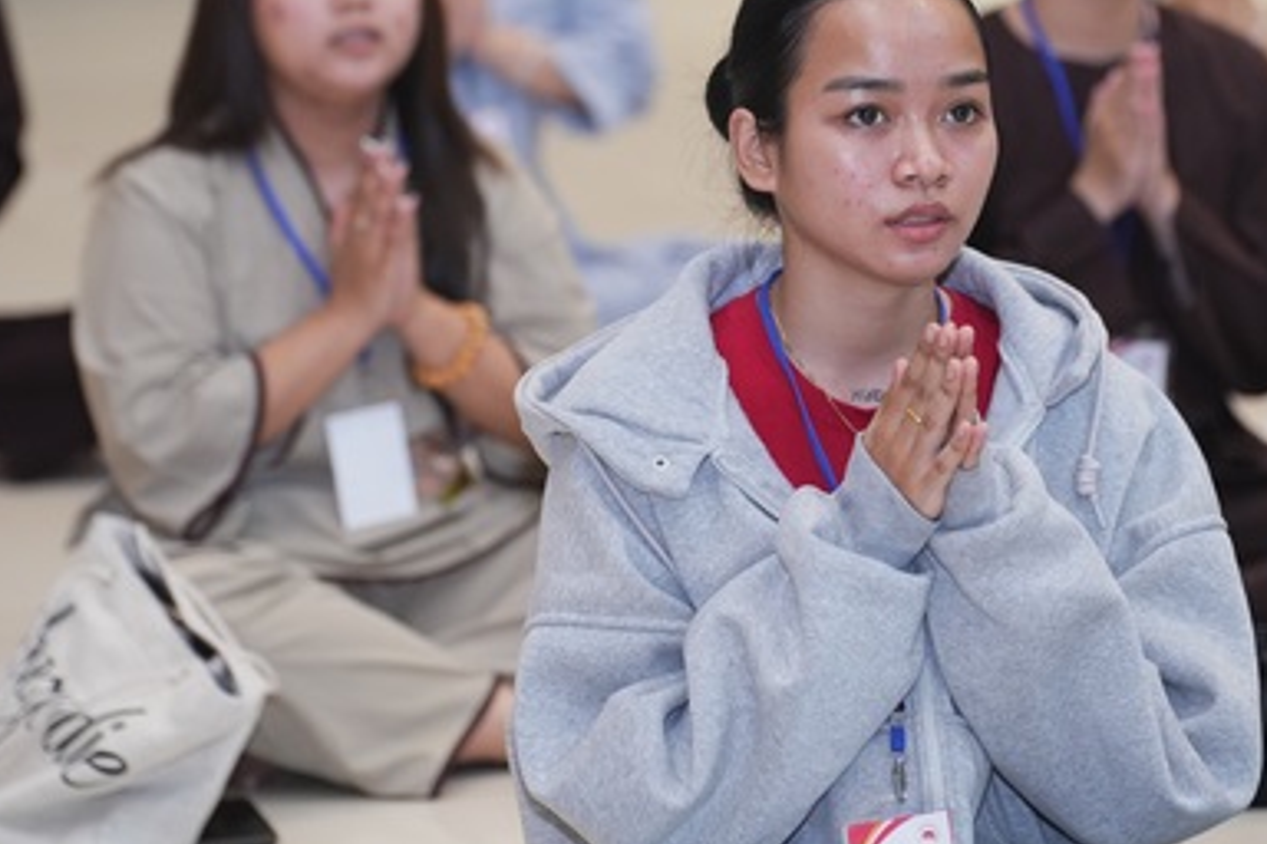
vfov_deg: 6.6
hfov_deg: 9.9
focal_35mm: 208
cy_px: 249
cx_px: 614
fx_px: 7320
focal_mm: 123
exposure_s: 1/200
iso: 2000
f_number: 2.8
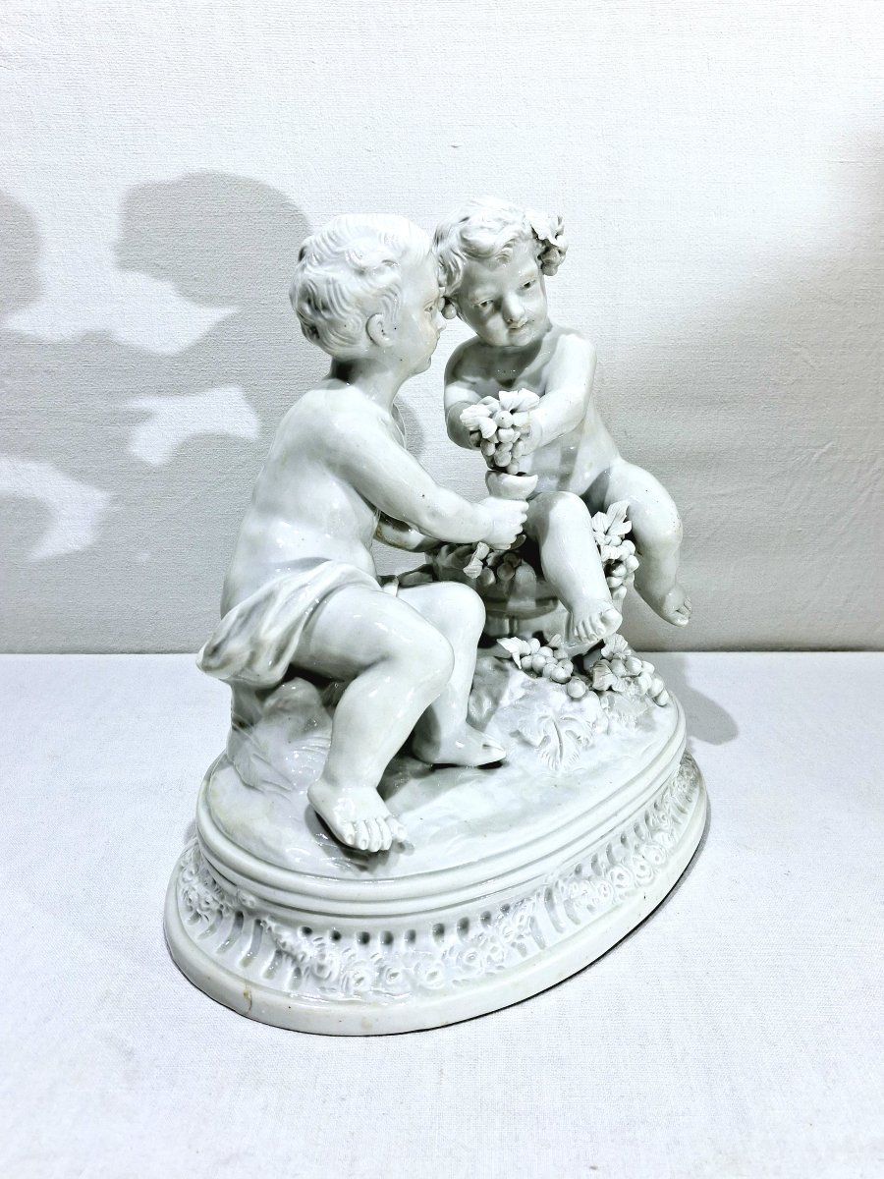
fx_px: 851
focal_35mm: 25
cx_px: 442
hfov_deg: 54.9
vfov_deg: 69.4
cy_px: 590
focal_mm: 4.69
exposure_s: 1/123
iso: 32
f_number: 1.8
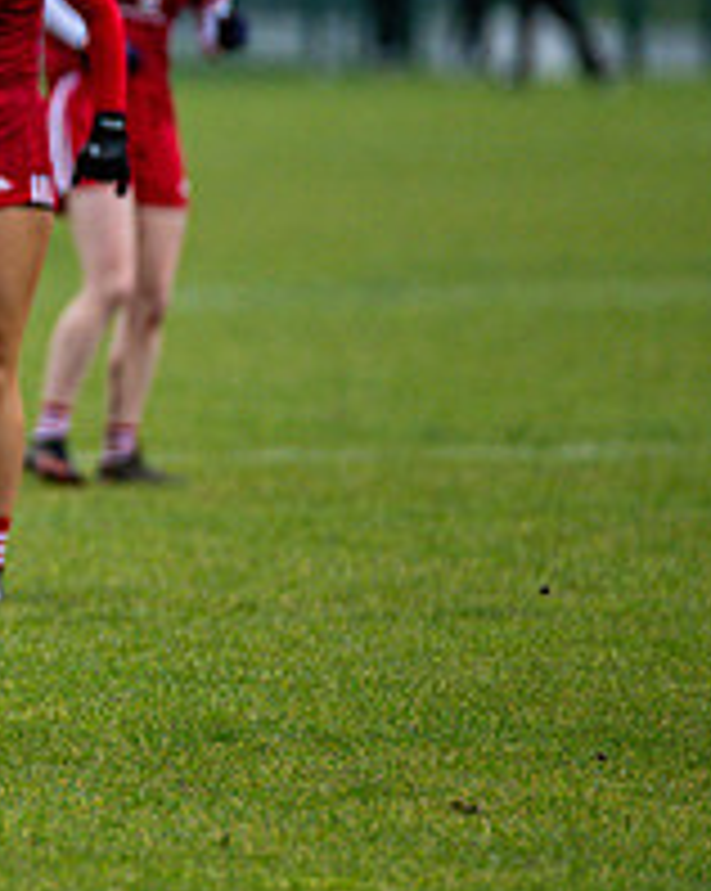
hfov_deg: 1.9
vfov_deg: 2.3
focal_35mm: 825
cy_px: 241
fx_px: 21734
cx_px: -544
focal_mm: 300
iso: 2200
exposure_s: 1/640
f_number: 2.8
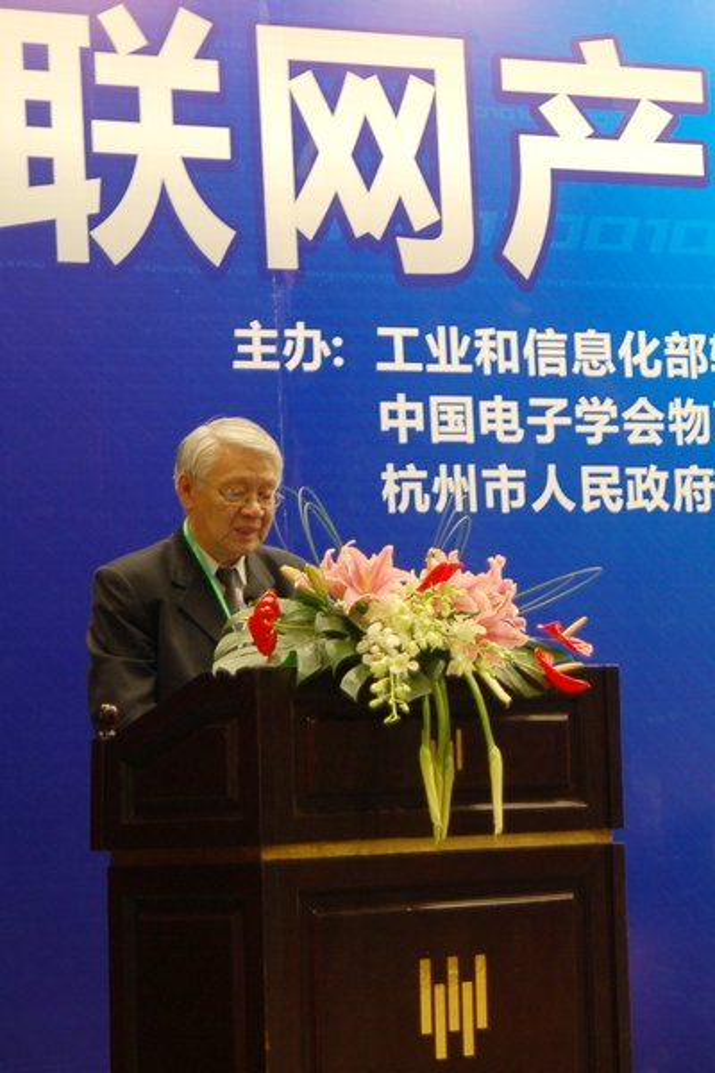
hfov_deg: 28.1
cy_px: 536
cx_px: 358
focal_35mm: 48
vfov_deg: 41.1
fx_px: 1430
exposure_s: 1/30
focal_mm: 32
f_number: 2.8
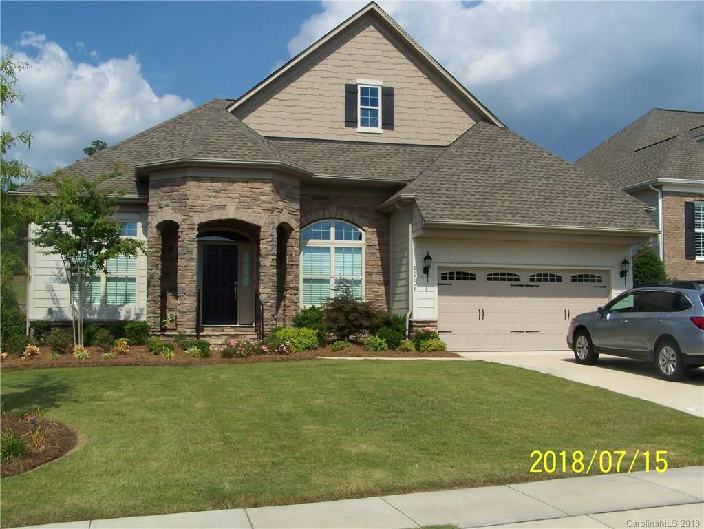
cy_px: 264
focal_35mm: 38
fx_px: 773
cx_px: 352
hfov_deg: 49.0
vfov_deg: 37.7
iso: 80
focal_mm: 6.3
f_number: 5.6
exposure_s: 1/500
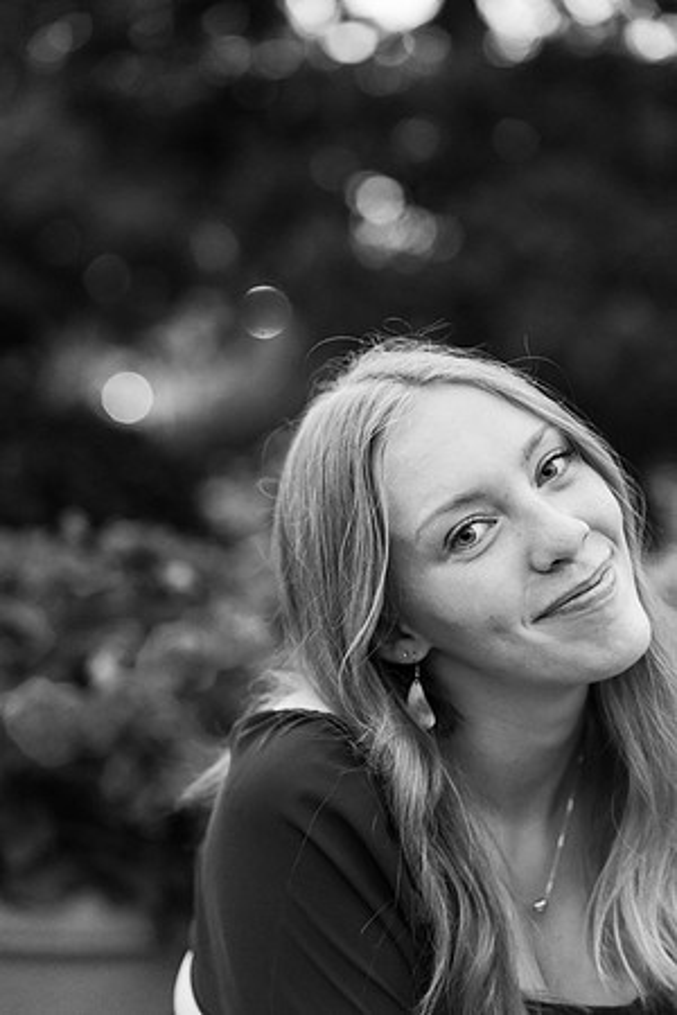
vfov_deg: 23.9
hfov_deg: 16.1
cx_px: 338
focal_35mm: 85
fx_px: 2398
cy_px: 508
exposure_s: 1/400
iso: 4000
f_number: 3.2
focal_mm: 85
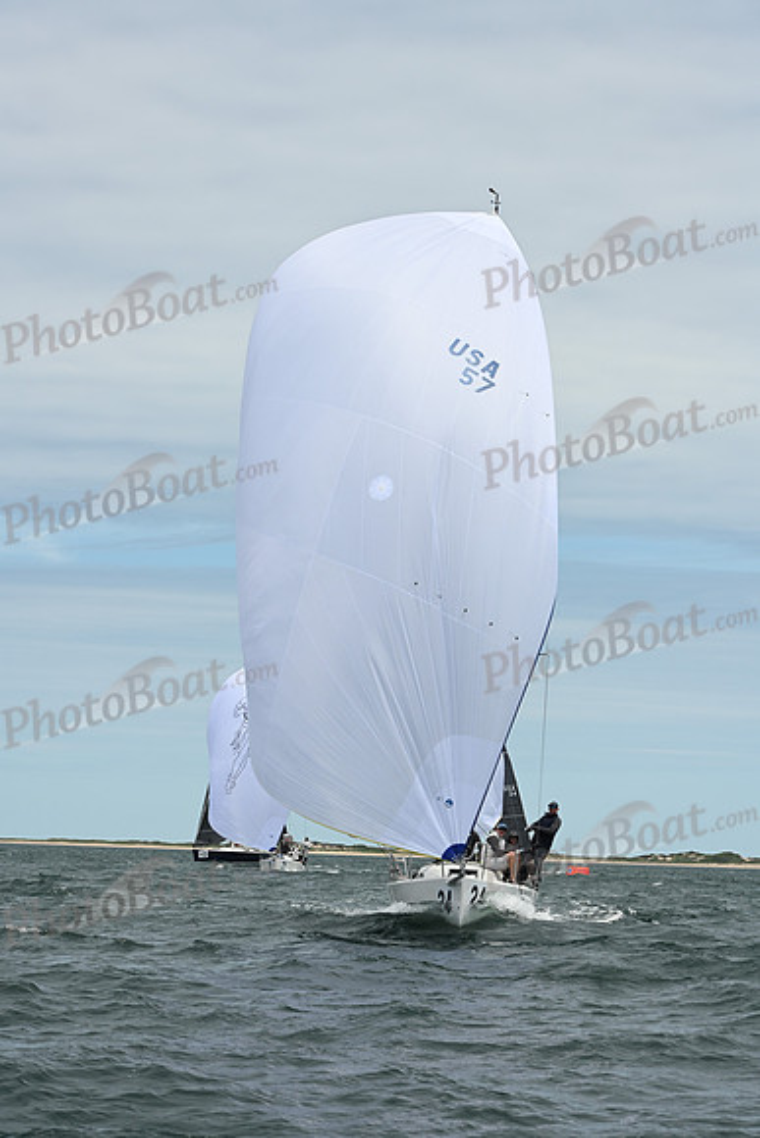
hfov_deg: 13.7
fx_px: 3165
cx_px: 380
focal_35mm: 100
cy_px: 569
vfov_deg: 20.4
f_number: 10
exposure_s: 1/1000
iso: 320
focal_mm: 100
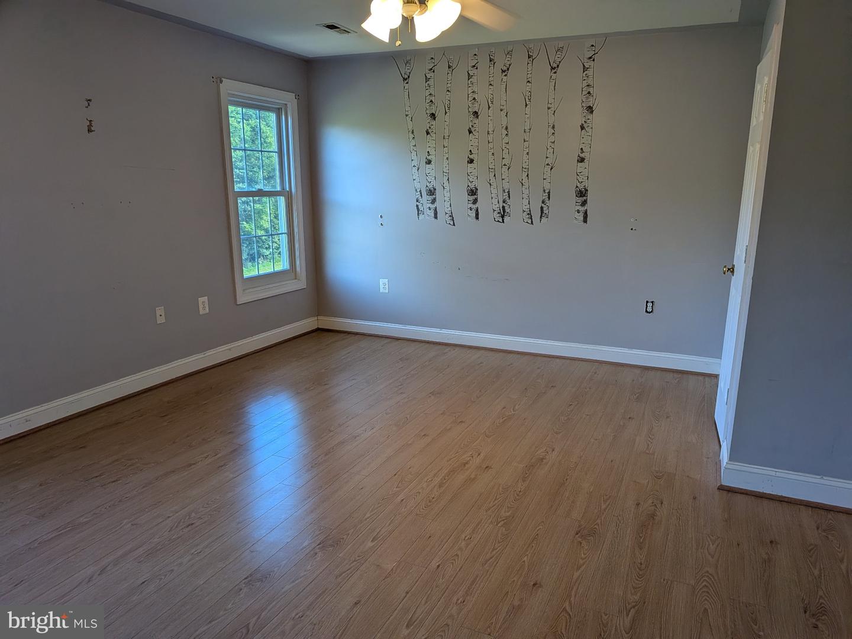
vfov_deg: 56.8
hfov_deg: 71.6
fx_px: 591
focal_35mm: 24
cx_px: 426
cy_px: 320
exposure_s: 1/120
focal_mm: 4.53
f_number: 1.7
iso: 109
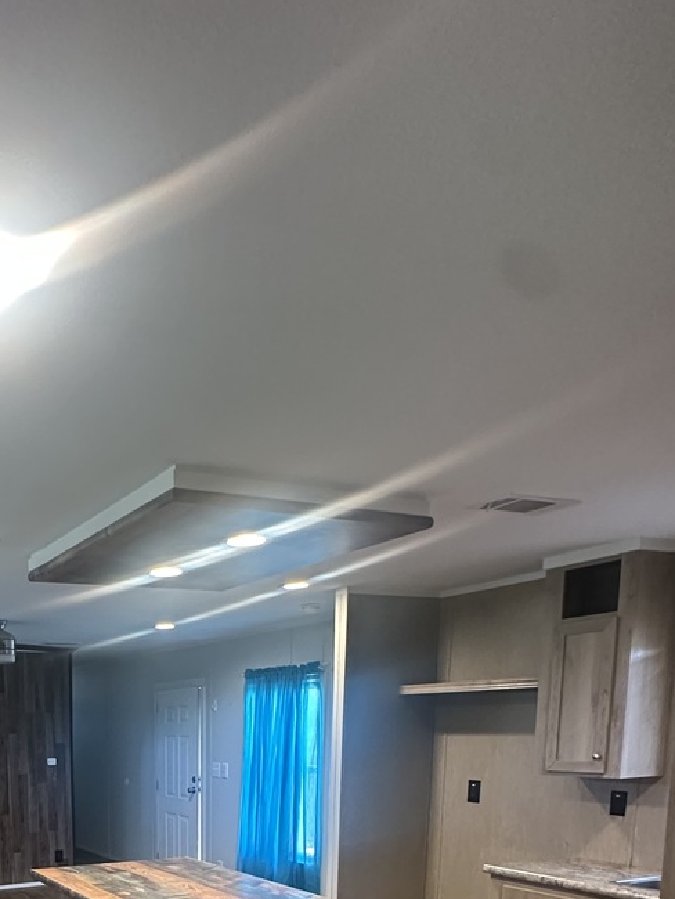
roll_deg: +0.3
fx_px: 805
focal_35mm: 31
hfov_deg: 42.2
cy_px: 866
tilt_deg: -8.8
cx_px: 84
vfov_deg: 49.4
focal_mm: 2.22
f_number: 2.2
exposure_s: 1/60
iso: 500
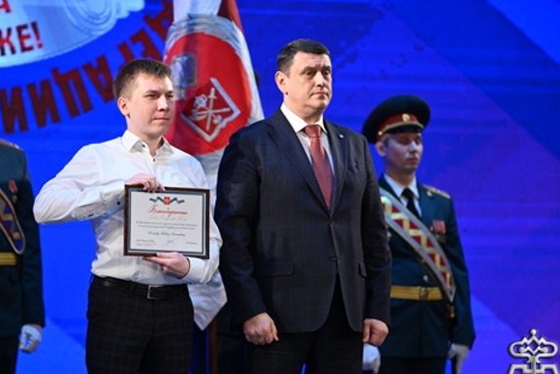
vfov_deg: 5.3
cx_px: 232
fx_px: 4015
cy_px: 201
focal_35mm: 258
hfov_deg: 8.0
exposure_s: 1/250
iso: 400
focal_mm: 200
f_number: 3.2
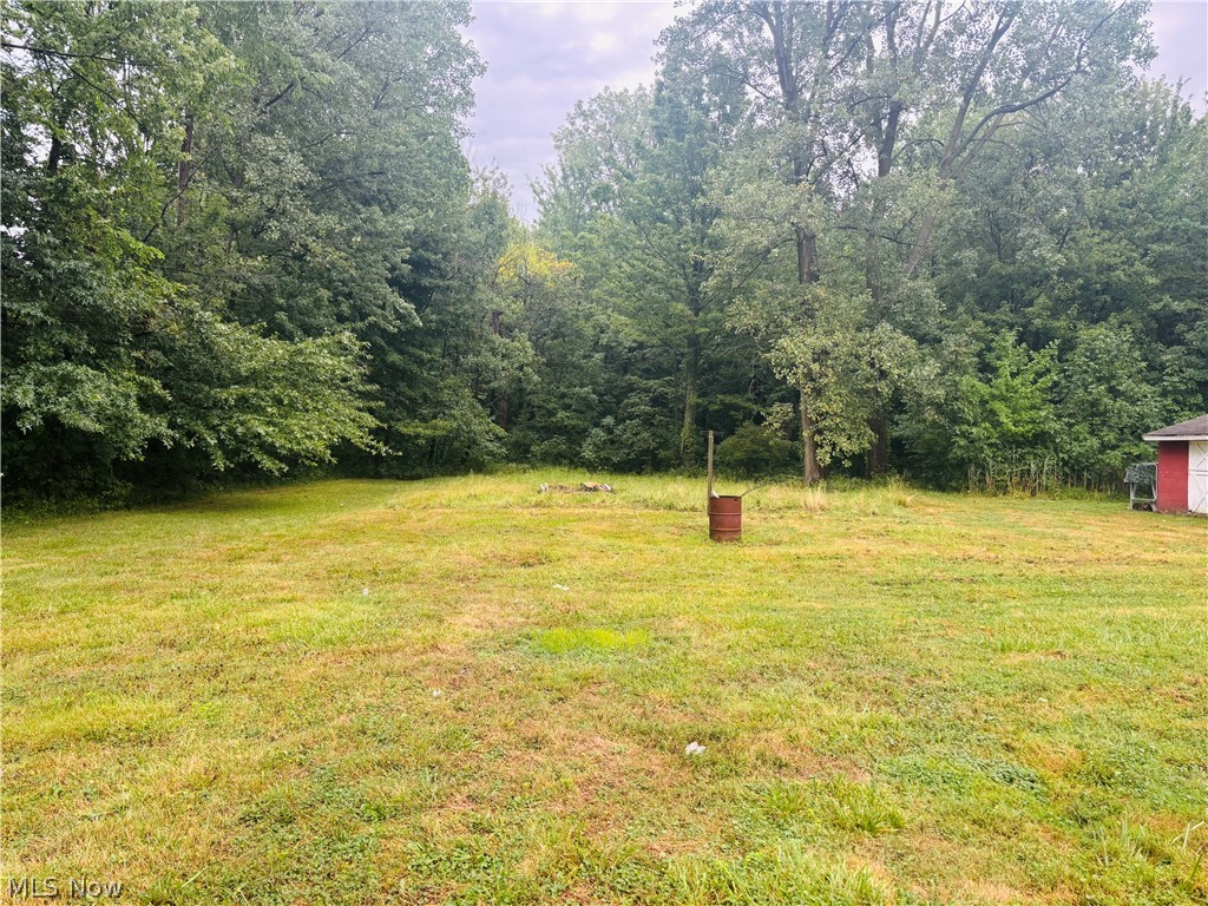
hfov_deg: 67.3
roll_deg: -0.8
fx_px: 907
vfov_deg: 53.1
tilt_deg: -1.5
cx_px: 604
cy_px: 453
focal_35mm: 26
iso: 40
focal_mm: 5.96
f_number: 1.6
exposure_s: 1/231
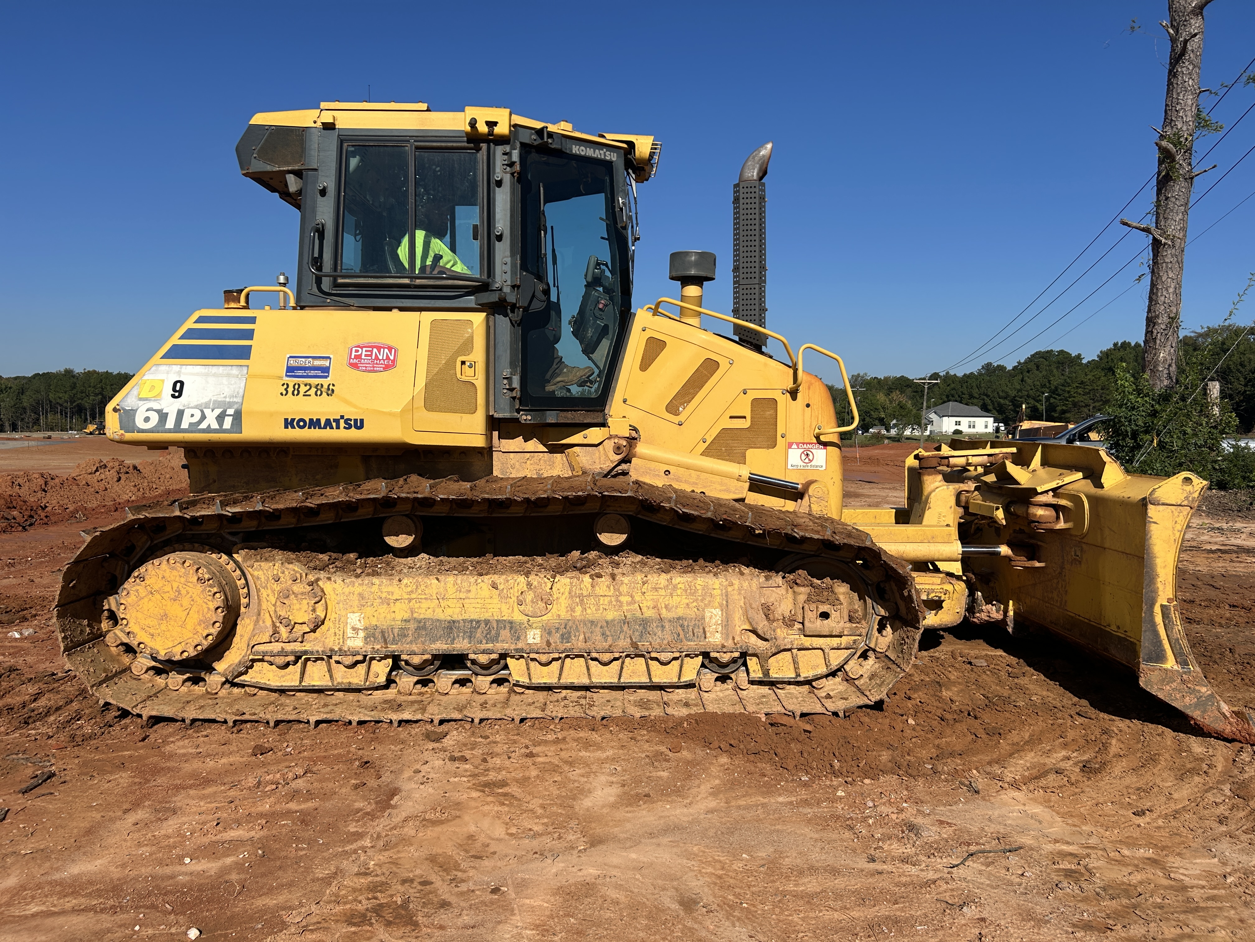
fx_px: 943
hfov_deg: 67.3
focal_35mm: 26
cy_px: 471
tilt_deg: -1.6
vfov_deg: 53.1
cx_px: 628
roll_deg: -1.1
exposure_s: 1/6211
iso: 50
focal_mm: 5.7
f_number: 1.5
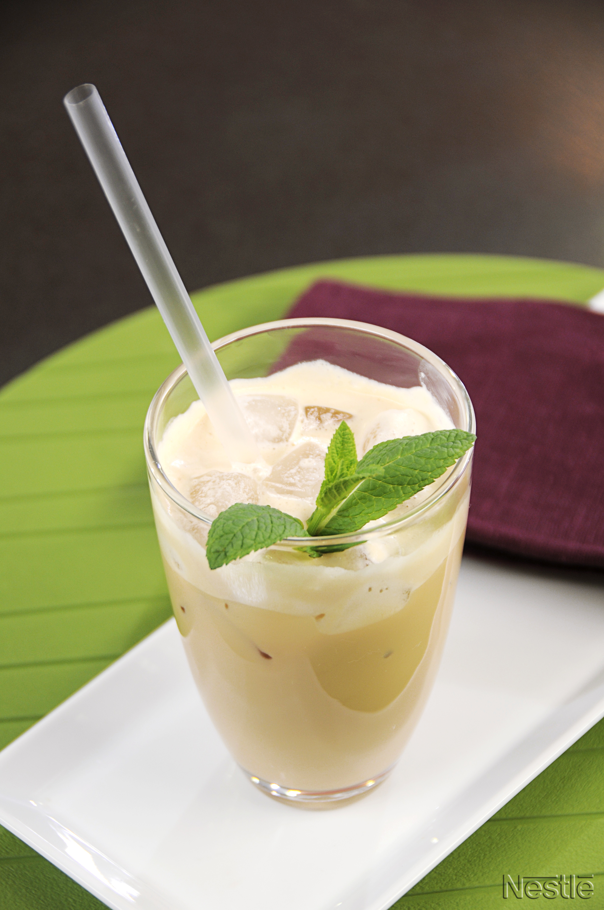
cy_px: 455
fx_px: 3028
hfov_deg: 11.4
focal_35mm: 120
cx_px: 302
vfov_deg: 17.1
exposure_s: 1/50
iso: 200
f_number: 5
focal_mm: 80
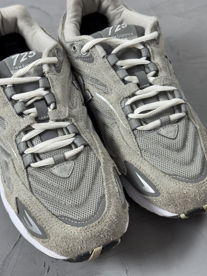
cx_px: 104
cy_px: 138
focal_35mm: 48
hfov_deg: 30.3
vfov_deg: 39.7
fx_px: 383
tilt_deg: -47.7
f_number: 1.78
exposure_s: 1/60
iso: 80
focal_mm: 6.76
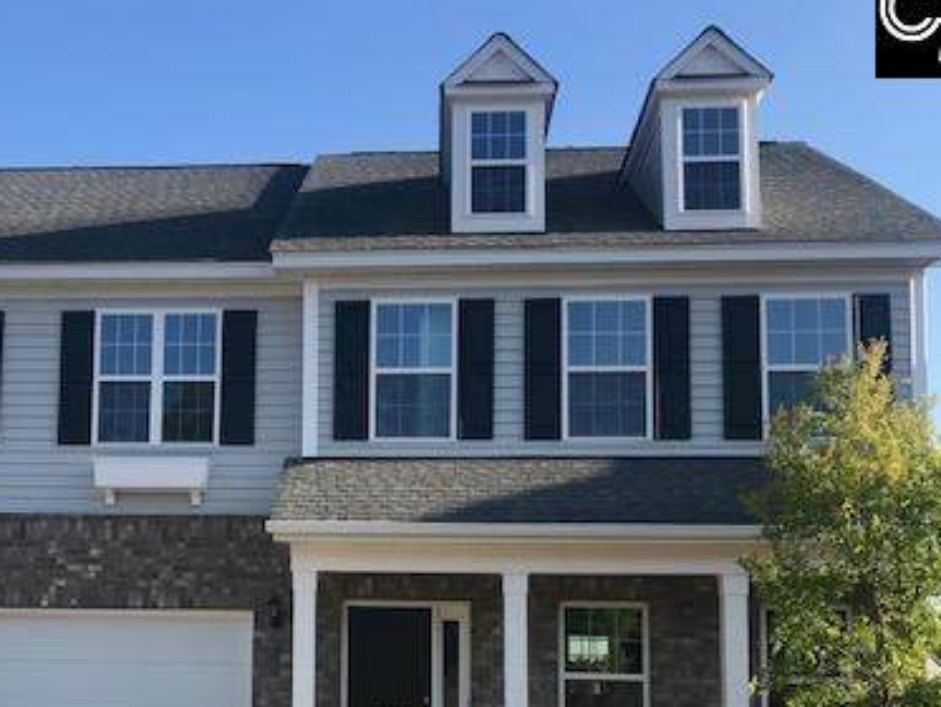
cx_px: 310
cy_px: 556
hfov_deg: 39.2
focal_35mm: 48
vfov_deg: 29.7
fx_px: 1305
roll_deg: -1.5
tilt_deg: +6.6
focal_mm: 3.99
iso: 20
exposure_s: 1/720
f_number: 1.8
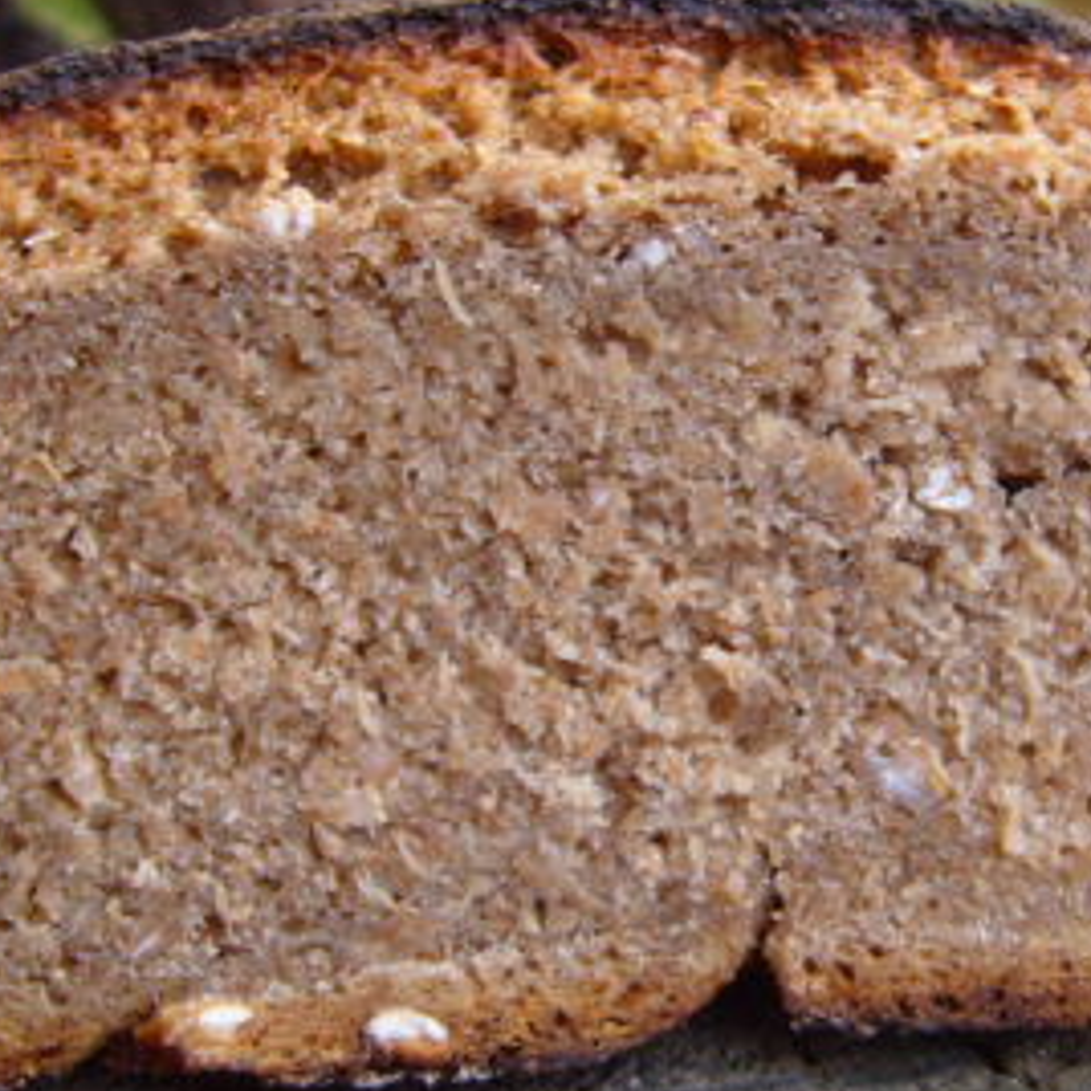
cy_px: 562
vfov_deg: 23.4
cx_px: 659
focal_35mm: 74
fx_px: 2639
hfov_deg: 23.3
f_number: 2.8
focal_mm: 7.4
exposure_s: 1/8
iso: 200
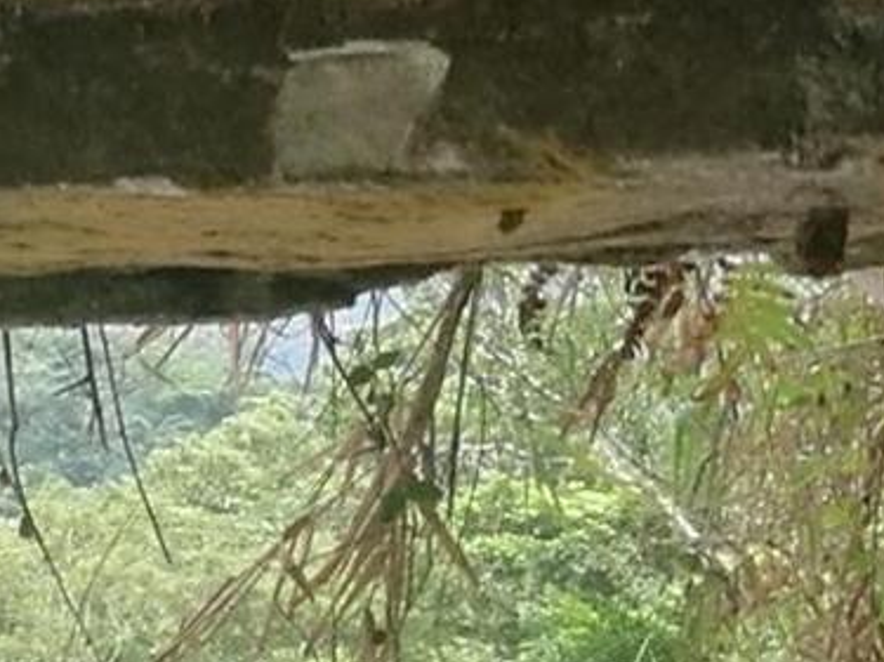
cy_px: 1095
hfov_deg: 9.0
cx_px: 1351
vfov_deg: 6.8
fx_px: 5489
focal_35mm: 215
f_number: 2.2
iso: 80
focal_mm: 4.5
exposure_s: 1/100
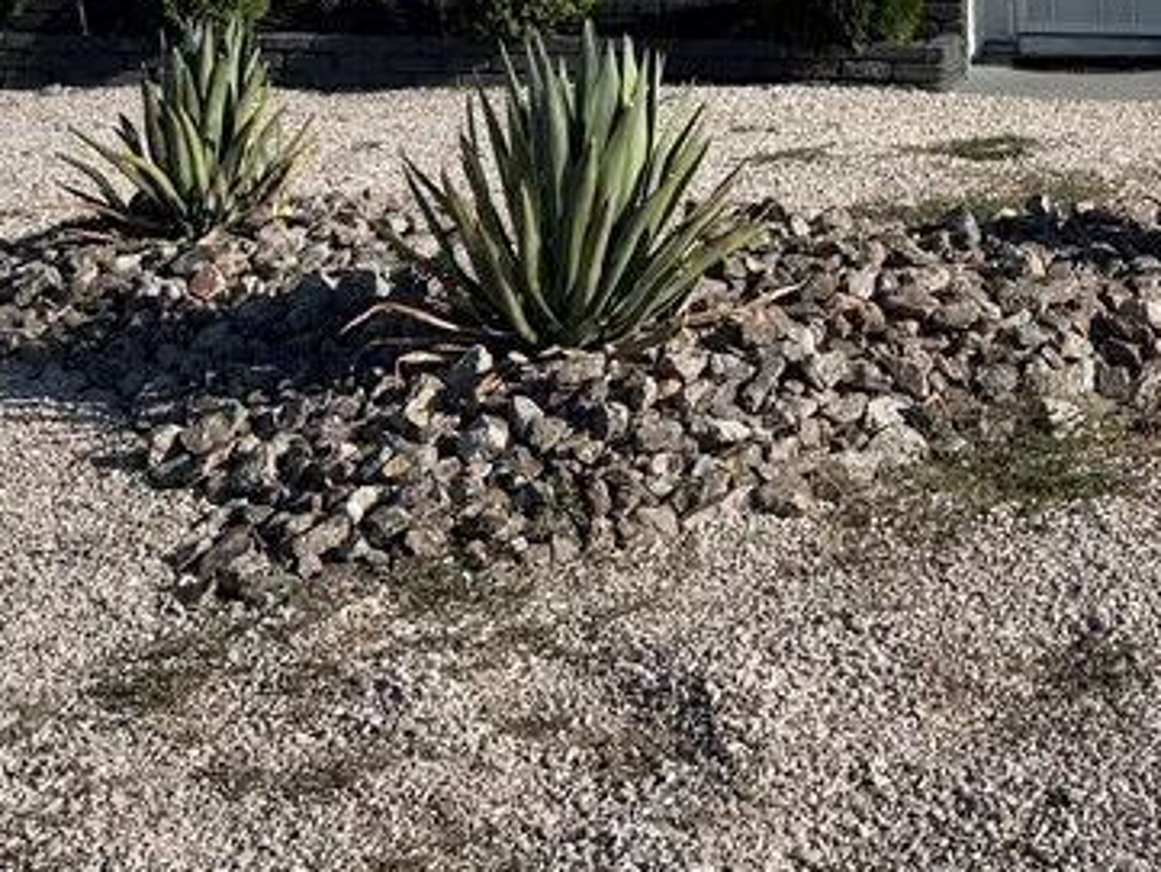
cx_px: 884
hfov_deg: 28.1
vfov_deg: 20.3
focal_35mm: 68
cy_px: -174
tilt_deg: -1.5
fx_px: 2281
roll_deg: +0.5
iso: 80
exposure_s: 1/5814
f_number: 1.78
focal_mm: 6.76
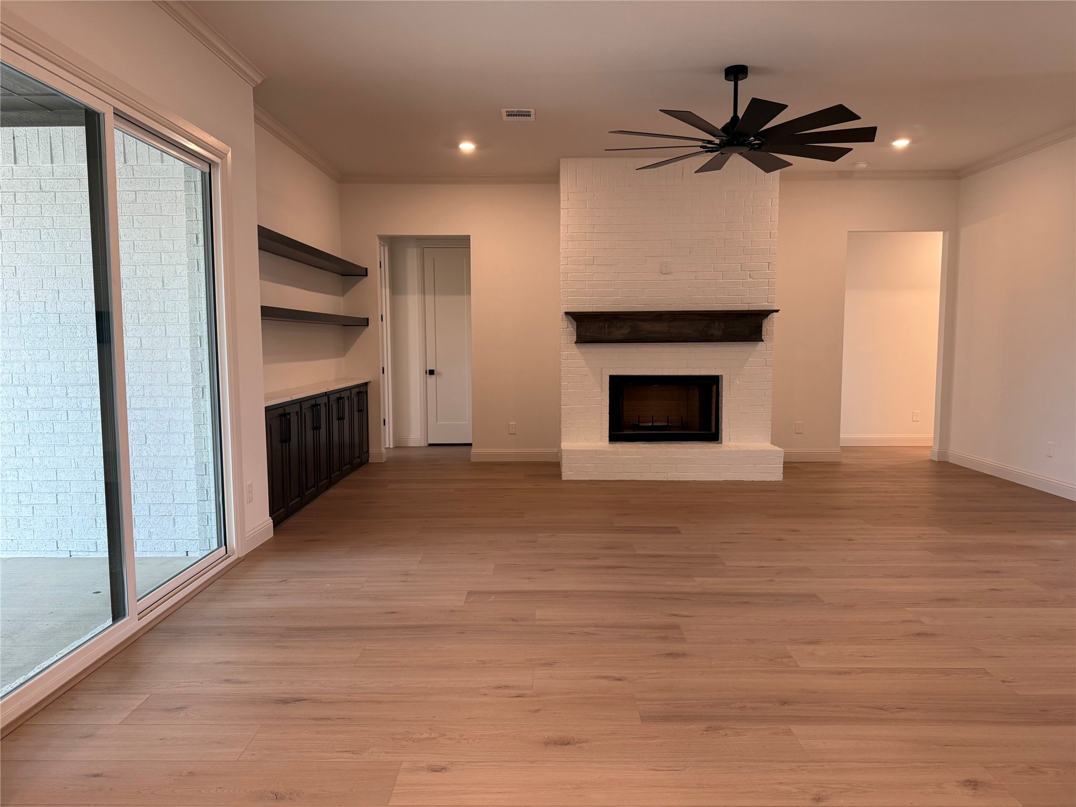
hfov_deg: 71.6
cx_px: 538
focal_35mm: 24
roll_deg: +0.3
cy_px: 404
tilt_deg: -4.5
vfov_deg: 56.8
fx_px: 746
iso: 160
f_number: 1.78
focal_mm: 6.76
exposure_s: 1/120
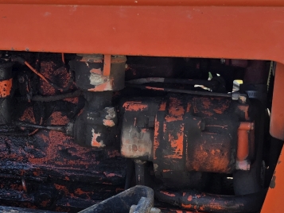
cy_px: 106
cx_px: 80
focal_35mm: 66
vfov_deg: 22.3
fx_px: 542
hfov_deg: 29.0
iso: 80
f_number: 1.7
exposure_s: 1/2352
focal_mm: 6.3
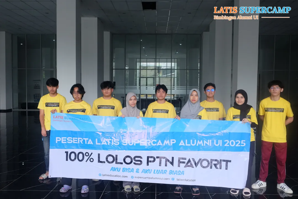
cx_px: 149
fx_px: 273
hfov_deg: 57.2
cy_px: 100
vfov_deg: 40.0
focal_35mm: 33
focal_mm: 22.3
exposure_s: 1/60
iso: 1250
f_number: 8
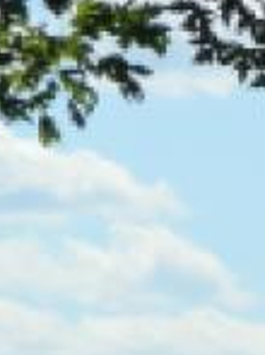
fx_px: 7339
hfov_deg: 2.1
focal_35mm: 718
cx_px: 655
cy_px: 564
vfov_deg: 2.8
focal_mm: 18.6
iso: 80
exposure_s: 1/800
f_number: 4.5
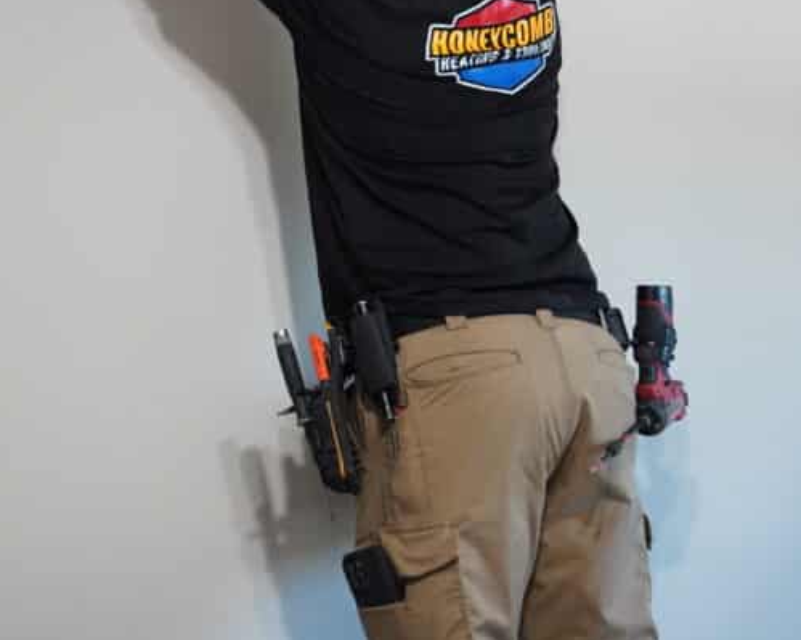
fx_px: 1843
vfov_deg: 19.5
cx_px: -3
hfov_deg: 23.5
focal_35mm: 78
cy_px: 119
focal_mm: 40.4
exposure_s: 1/160
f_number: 2.8
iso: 3200
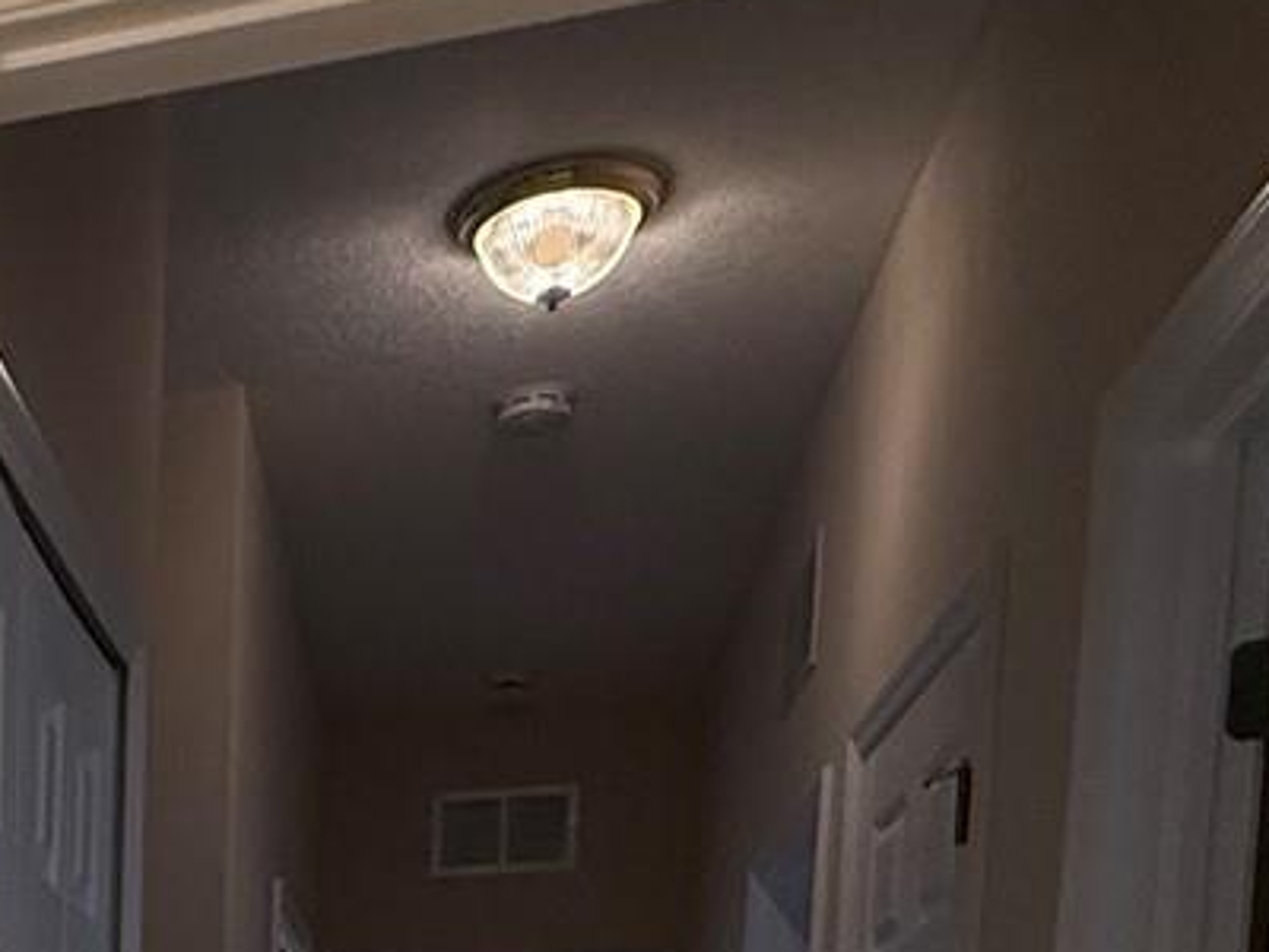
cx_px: -289
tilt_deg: -4.6
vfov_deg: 21.5
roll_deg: -0.2
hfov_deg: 29.2
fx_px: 2053
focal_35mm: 56
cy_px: 1457
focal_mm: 2.22
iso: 250
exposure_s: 1/120
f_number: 2.2
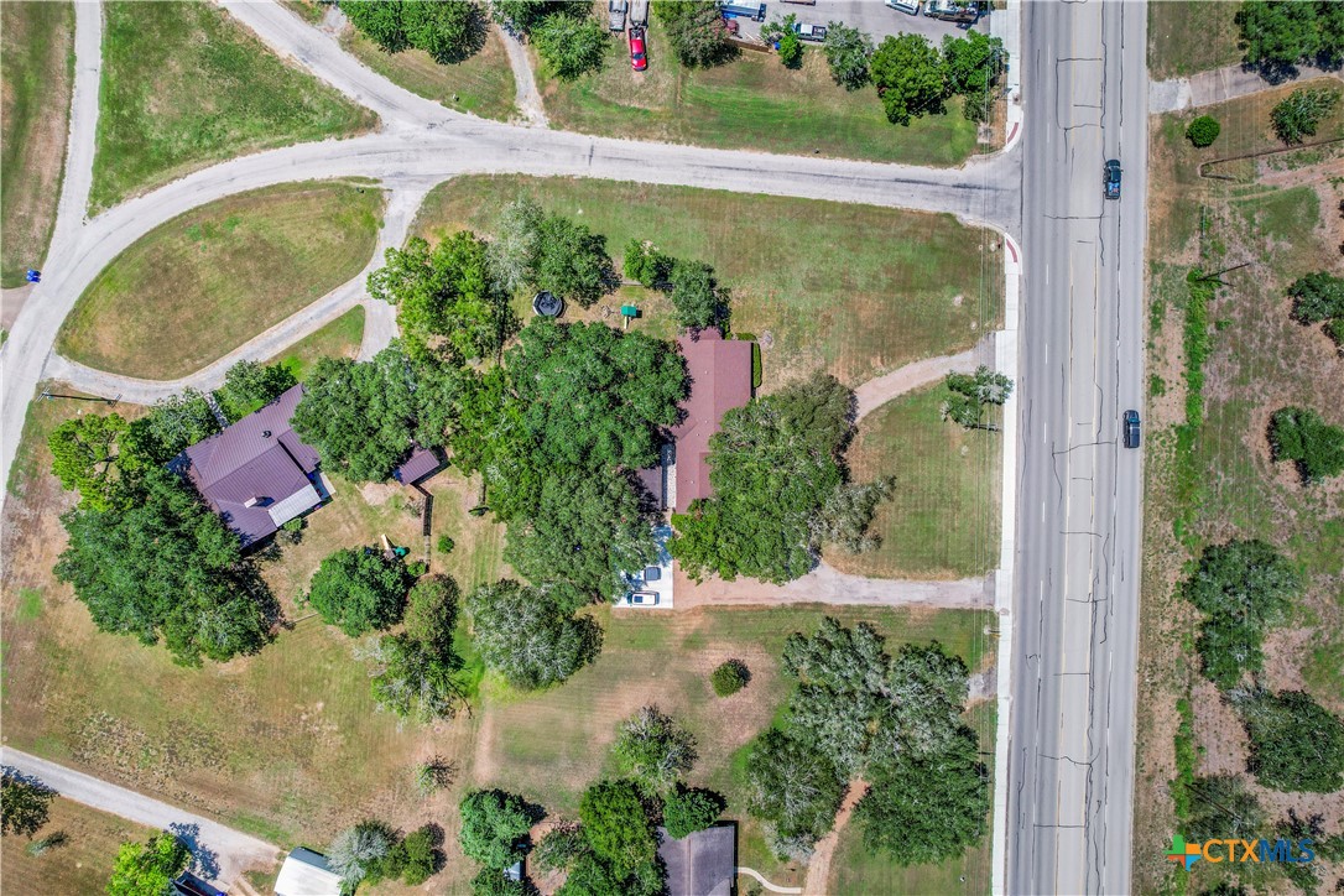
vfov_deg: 57.2
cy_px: 448
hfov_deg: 78.6
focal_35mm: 22
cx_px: 672
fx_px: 821
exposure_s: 1/250
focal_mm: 8.38
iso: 100
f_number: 2.8
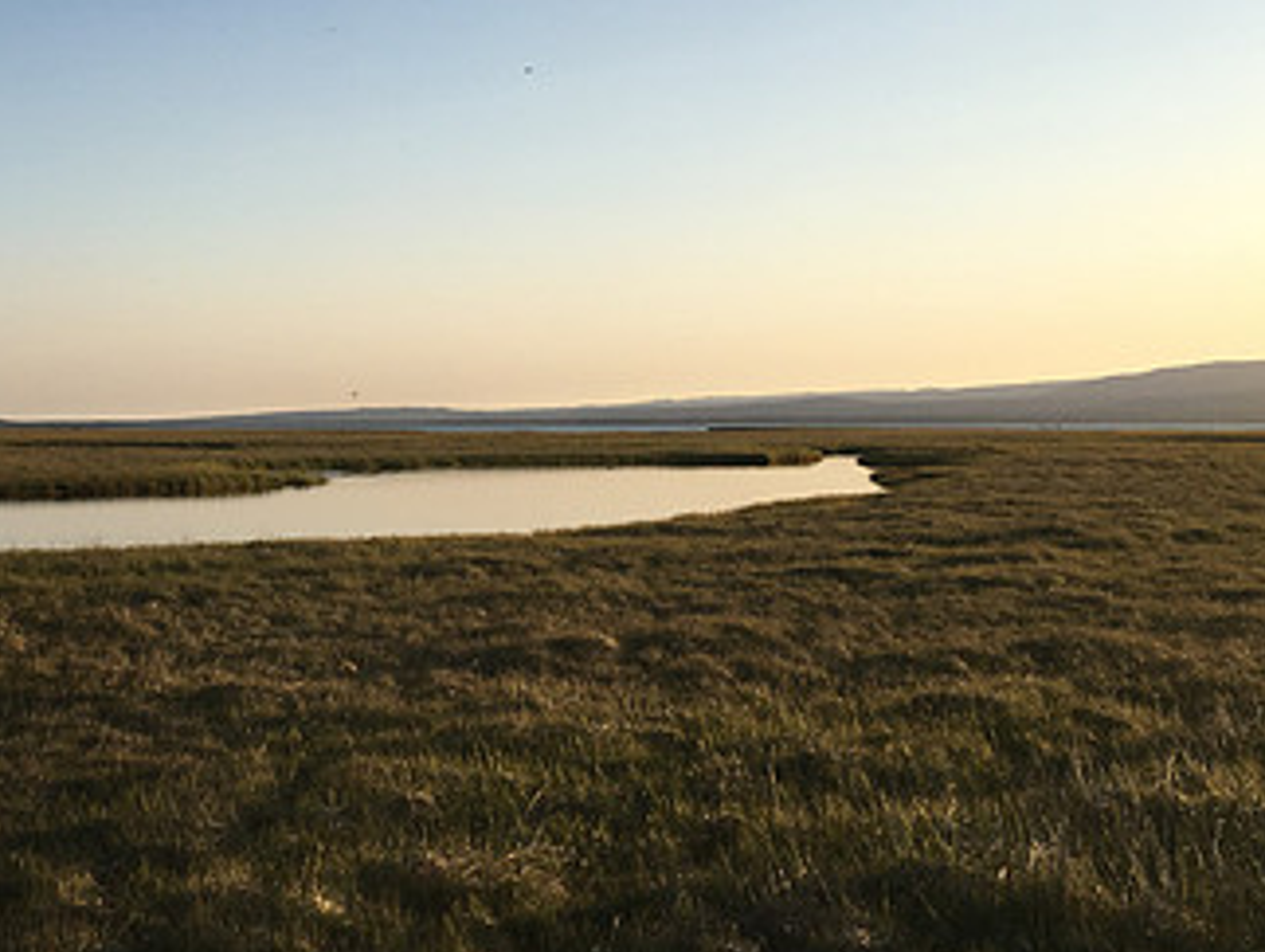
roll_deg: +0.0
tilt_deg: +1.4
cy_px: 409
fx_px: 1902
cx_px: 313
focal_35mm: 52
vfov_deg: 28.1
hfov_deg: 35.9
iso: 25
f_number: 2.2
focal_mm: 4.15
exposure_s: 1/1083
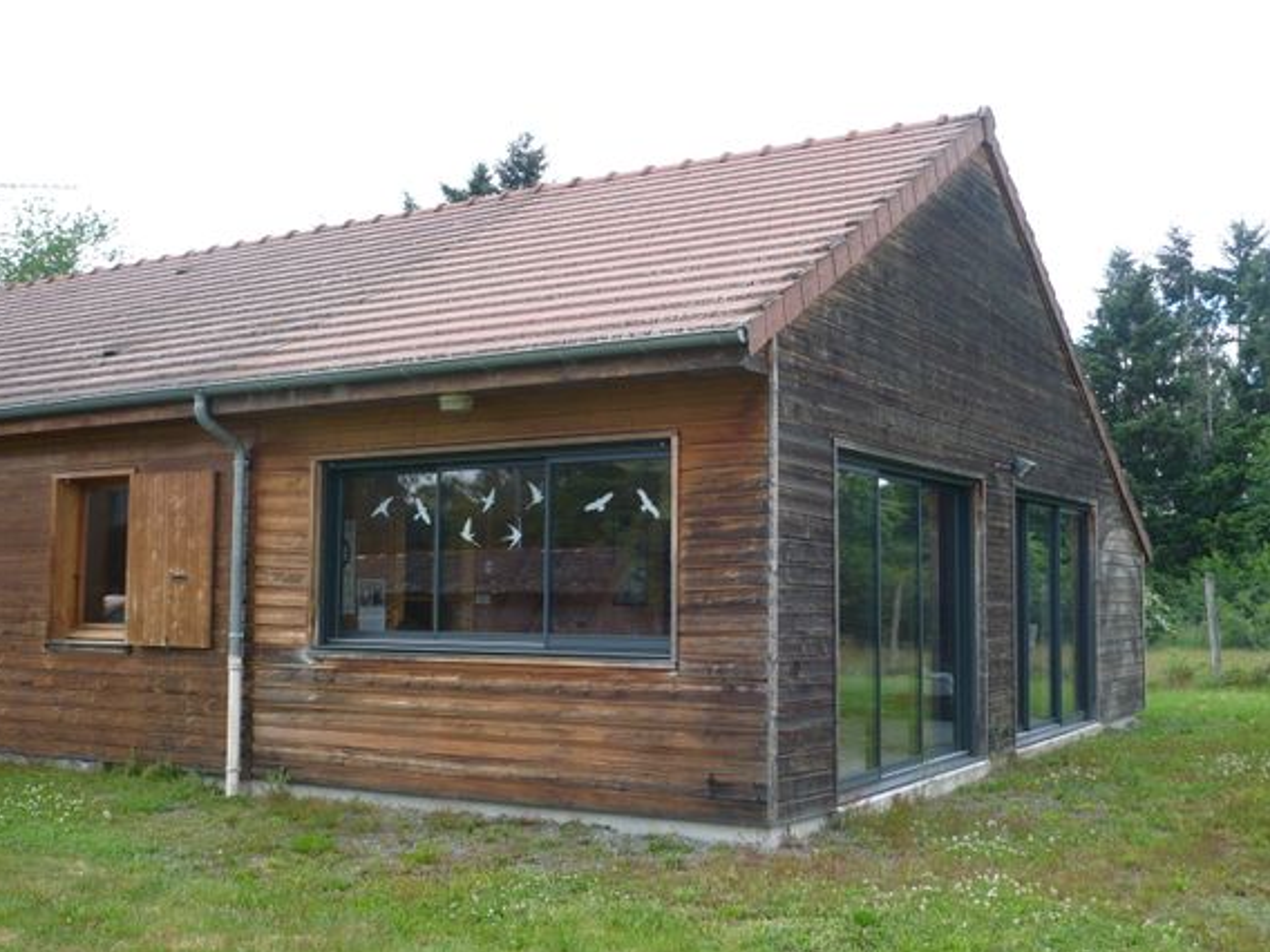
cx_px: 657
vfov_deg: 38.7
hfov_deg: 50.1
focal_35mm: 37
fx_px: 1357
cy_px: 463
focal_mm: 5.8
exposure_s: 1/250
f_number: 2.8
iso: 100
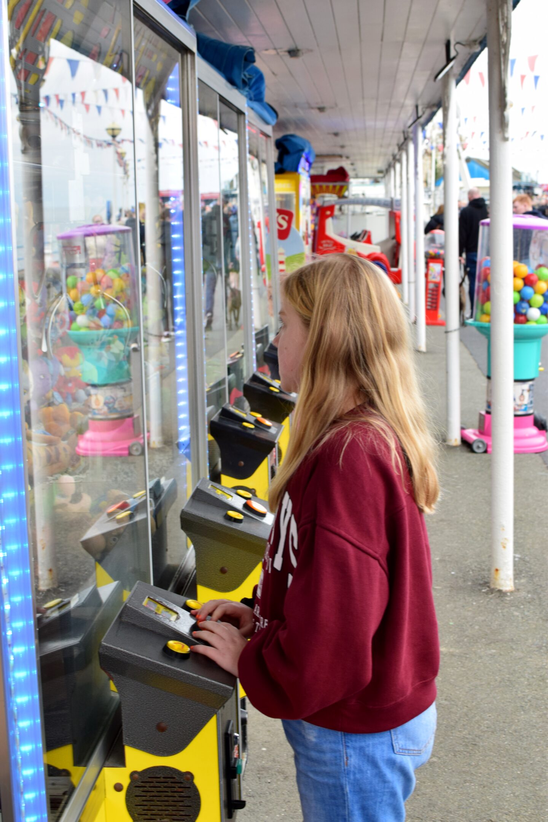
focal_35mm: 52
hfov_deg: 25.8
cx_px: 274
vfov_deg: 37.9
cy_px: 411
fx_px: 1199
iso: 400
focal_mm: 35
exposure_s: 1/60
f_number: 8
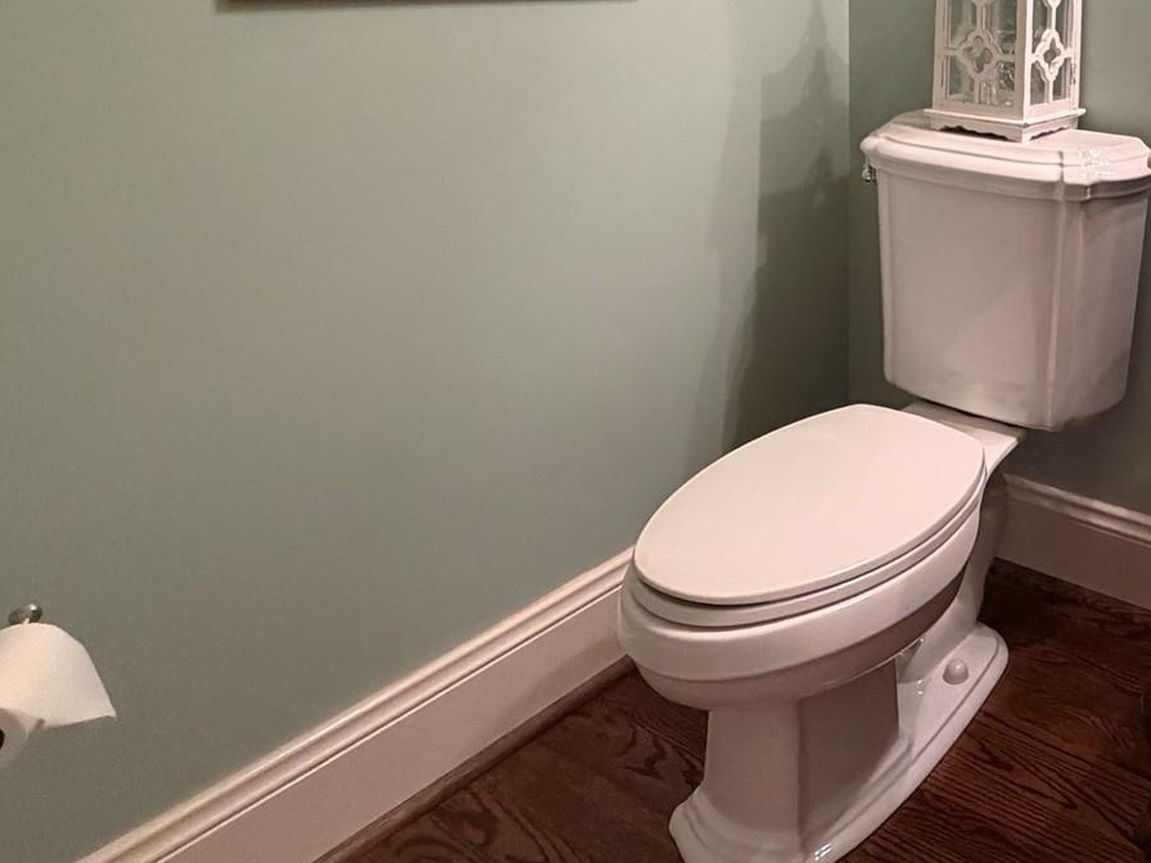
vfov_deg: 40.3
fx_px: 1064
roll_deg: -0.4
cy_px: 60
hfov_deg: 48.2
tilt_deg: -5.0
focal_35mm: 32
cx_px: 1119
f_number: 2.2
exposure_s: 1/60
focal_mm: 2.22
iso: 640
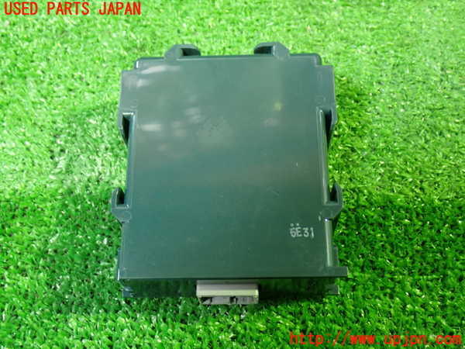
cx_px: 232
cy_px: 174
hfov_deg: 40.4
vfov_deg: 30.9
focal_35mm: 47
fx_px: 631
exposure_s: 1/15
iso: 800
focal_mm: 8.4
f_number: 3.1
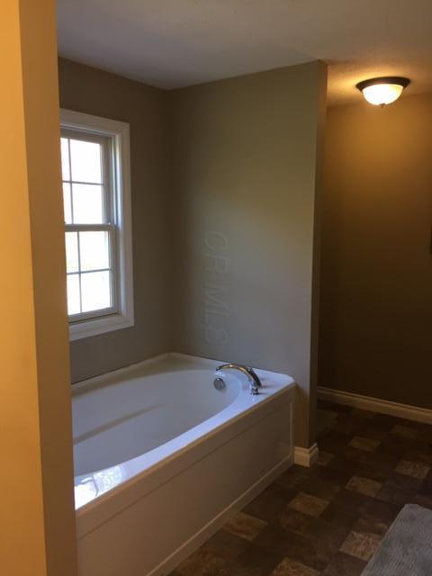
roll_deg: +0.4
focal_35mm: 29
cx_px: 216
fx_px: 483
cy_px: 288
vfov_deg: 61.7
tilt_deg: -7.8
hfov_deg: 48.2
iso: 80
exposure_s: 1/30
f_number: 2.2
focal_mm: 4.15
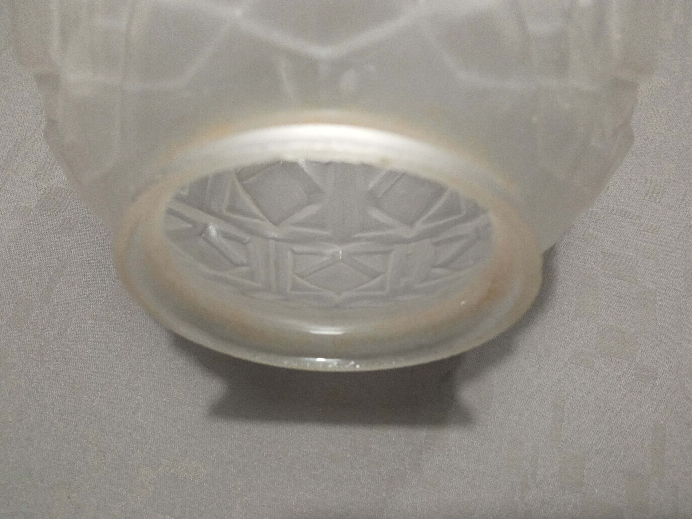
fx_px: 540
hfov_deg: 65.3
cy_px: 260
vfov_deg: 51.4
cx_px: 346
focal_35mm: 27
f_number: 2.2
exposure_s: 1/33.3
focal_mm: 3.79
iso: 453
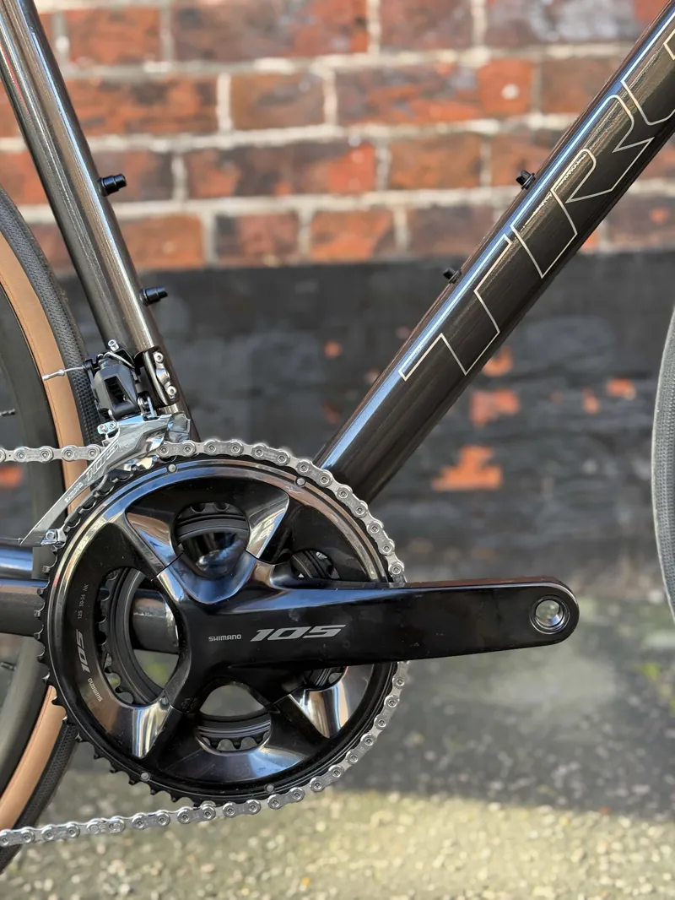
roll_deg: +1.7
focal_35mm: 48
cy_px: 450
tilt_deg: -8.9
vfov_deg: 39.6
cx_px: 338
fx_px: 1247
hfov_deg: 30.3
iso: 100
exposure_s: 1/80
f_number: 1.78
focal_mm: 6.76
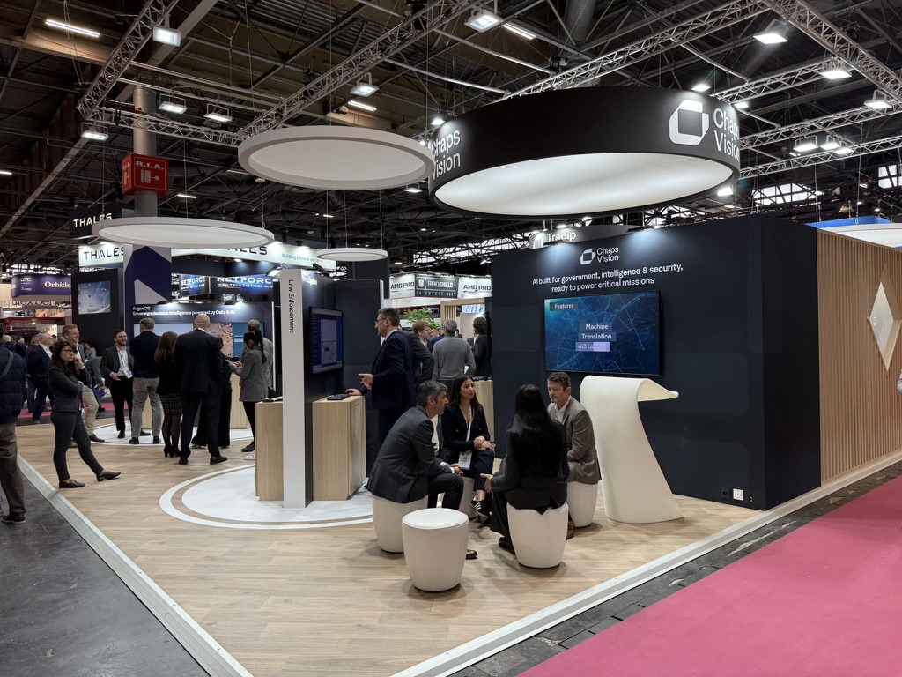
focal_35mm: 24
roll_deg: +0.9
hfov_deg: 71.6
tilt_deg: -1.8
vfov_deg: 56.8
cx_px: 451
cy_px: 338
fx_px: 625
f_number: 1.78
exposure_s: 1/100
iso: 64
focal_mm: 6.76
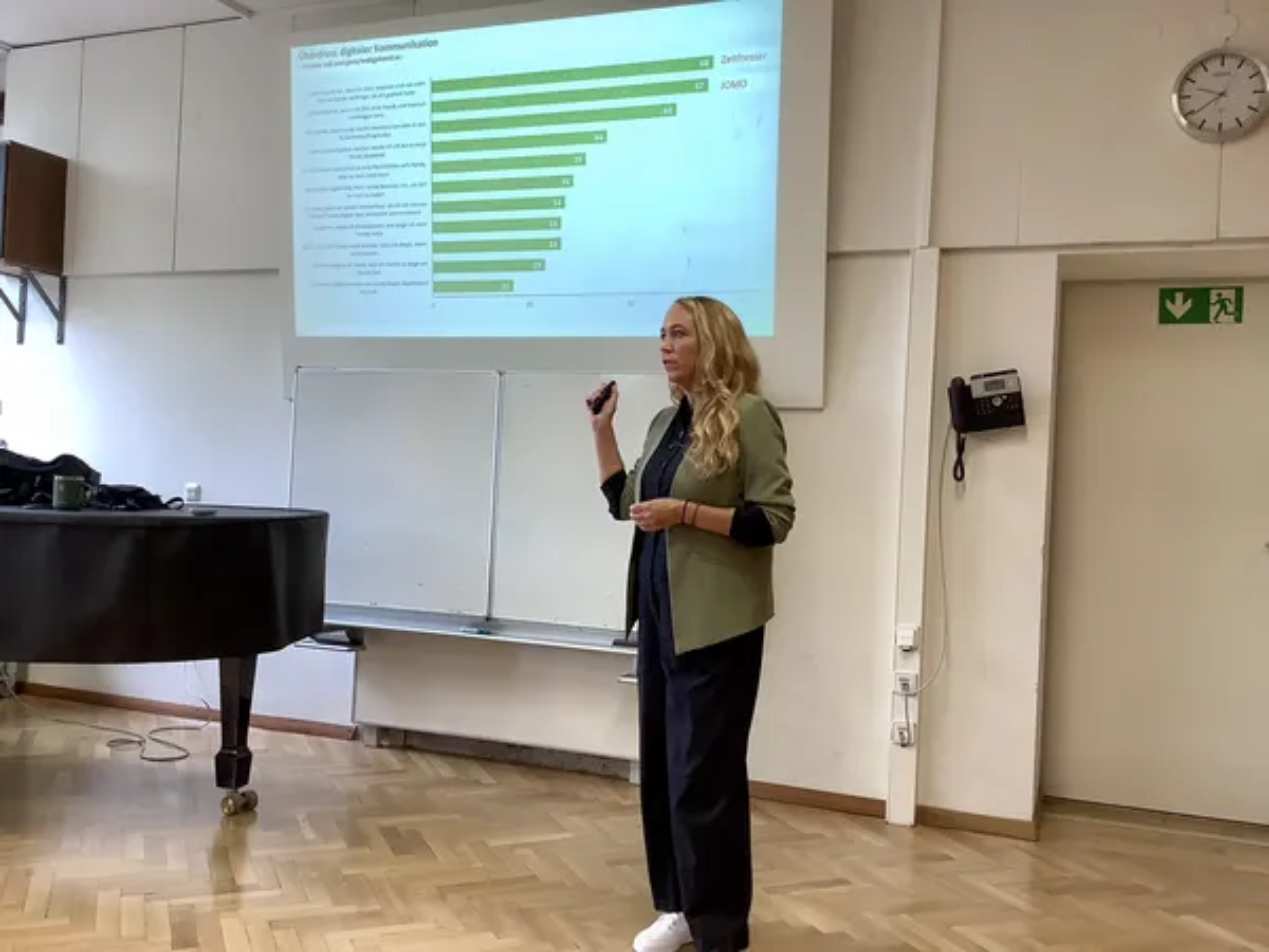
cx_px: 634
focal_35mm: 31
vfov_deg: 45.4
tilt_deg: -1.0
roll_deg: +0.0
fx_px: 1136
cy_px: 476
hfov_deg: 58.4
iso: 80
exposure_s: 1/50
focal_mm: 3.3
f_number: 2.4
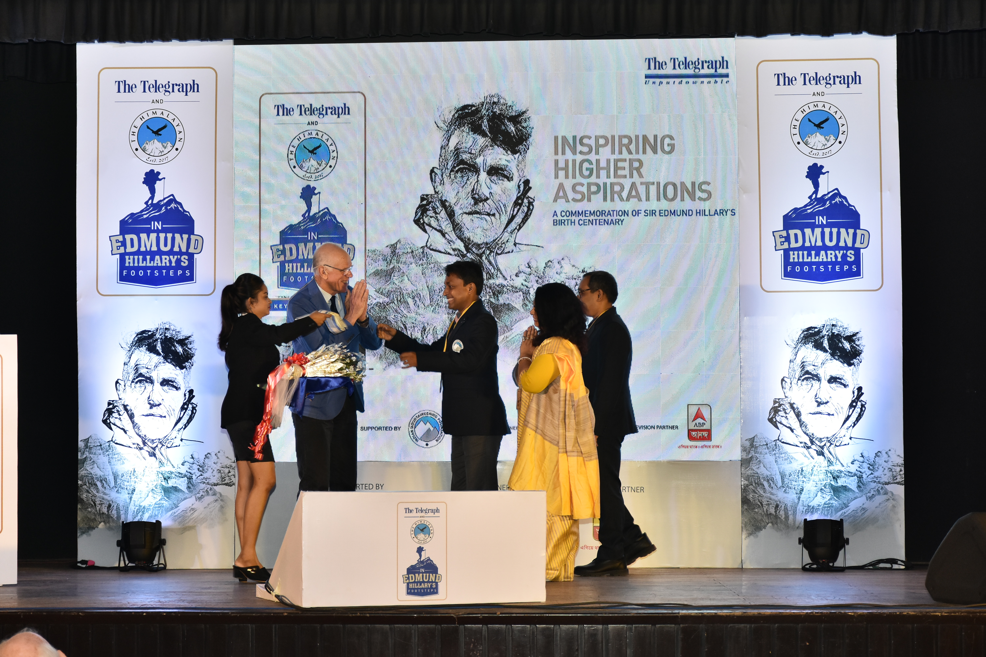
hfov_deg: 28.1
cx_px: 493
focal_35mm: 72
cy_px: 328
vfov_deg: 18.9
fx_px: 1972
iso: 800
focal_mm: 48
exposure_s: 1/125
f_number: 4.5
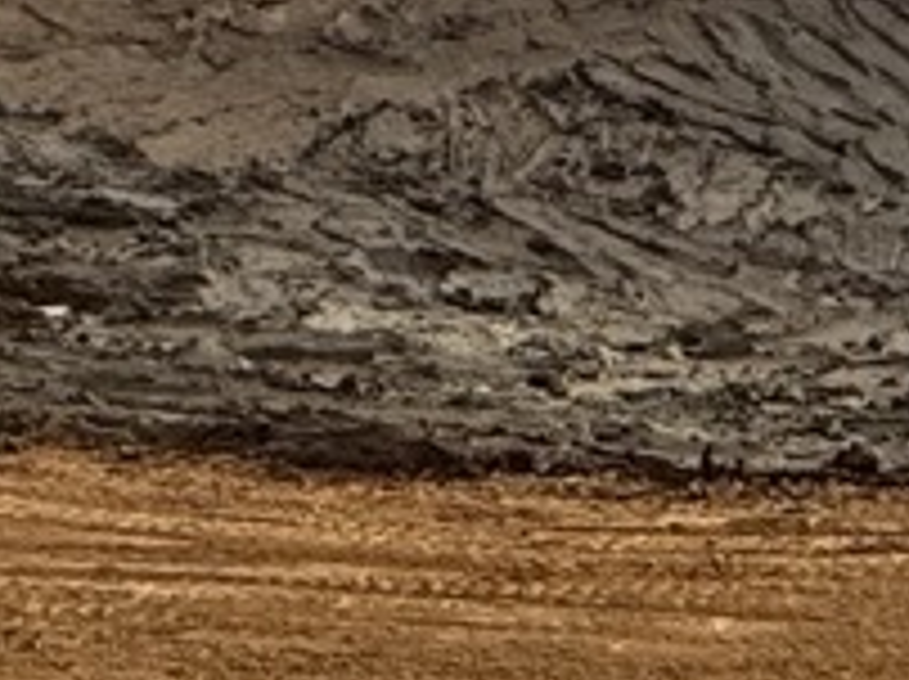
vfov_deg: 13.3
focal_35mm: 111
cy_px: 212
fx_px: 2911
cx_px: 1714
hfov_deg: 15.0
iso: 64
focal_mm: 2.22
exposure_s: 1/1534
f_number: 2.2
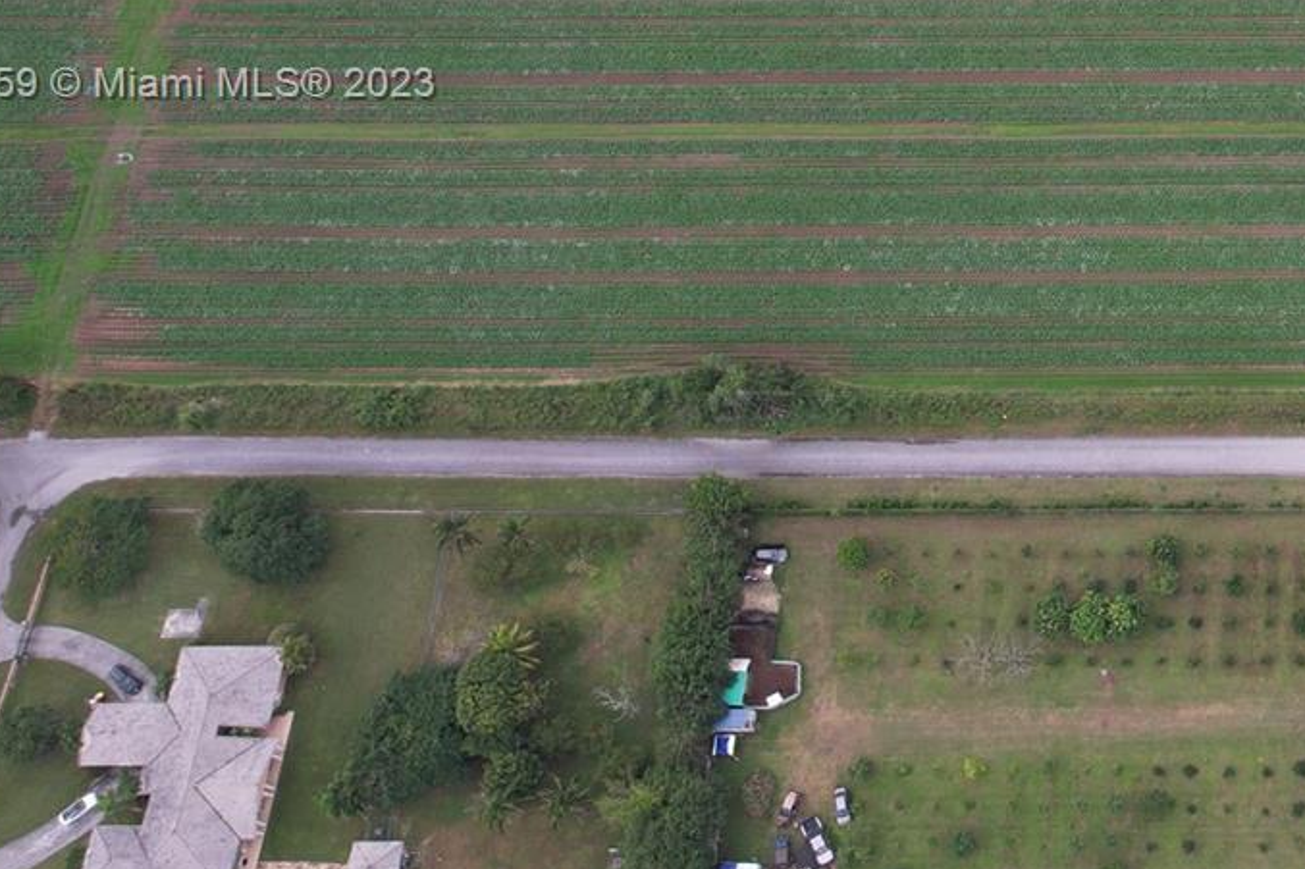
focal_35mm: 52
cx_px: 1361
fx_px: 1884
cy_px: 87
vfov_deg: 25.2
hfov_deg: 34.1
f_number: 2.8
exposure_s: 1/50
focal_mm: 8.38
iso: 100
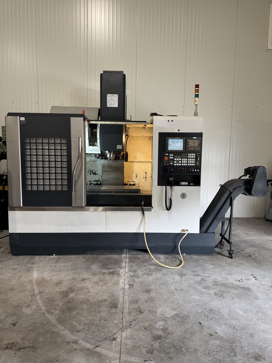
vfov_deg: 71.6
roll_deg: -0.9
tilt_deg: -4.7
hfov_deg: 56.8
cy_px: 182
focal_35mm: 24
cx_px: 136
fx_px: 251
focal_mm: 6.76
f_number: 1.78
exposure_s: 1/99
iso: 200
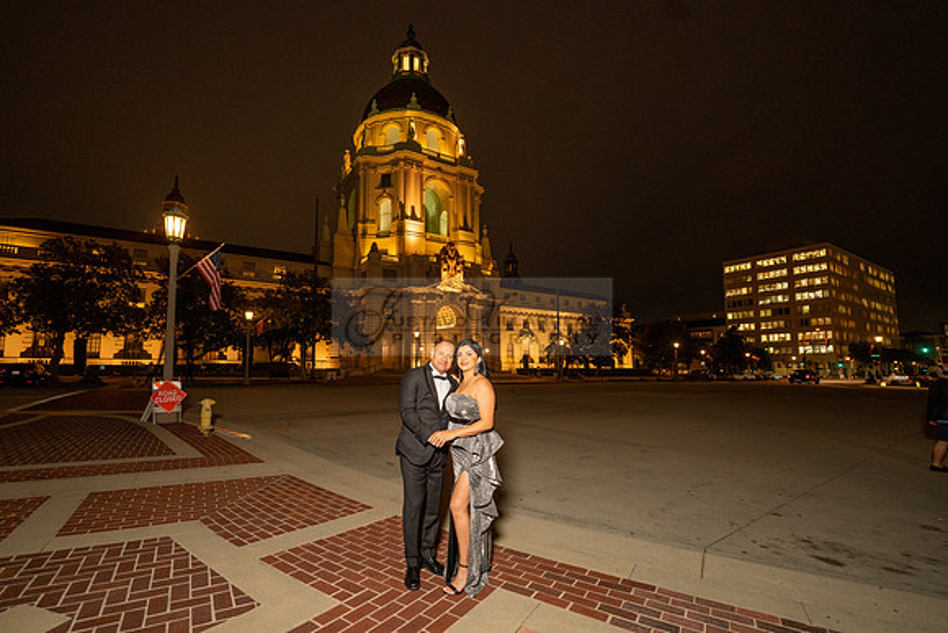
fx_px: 400
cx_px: 441
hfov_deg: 99.5
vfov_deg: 76.6
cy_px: 331
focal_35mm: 15
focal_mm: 14
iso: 800
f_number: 2.8
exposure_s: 1/60
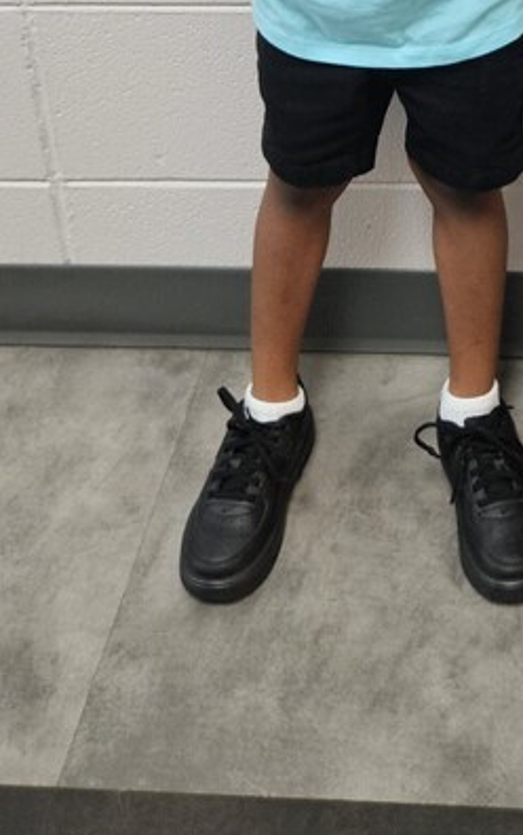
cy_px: -236
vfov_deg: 27.4
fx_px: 1435
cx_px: 523
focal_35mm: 63
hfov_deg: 20.0
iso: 400
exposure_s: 1/120
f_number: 1.8
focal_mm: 5.4
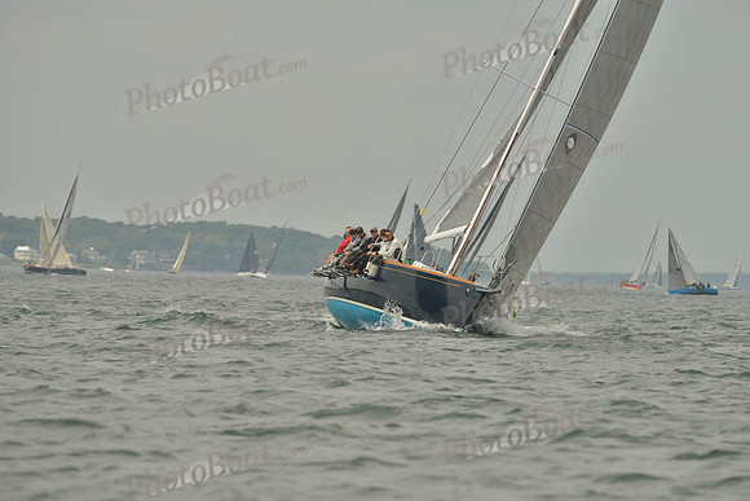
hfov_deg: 5.2
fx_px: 8335
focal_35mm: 400
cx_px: 375
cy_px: 250
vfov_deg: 3.4
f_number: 9
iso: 280
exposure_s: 1/1000
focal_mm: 400
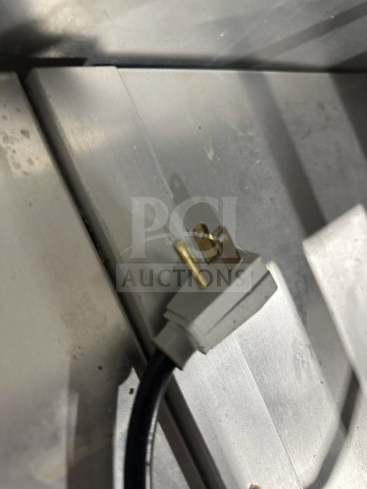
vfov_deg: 71.6
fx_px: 339
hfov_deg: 56.8
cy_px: 244
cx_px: 184
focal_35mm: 24
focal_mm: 6.86
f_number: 1.78
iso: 250
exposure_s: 1/60
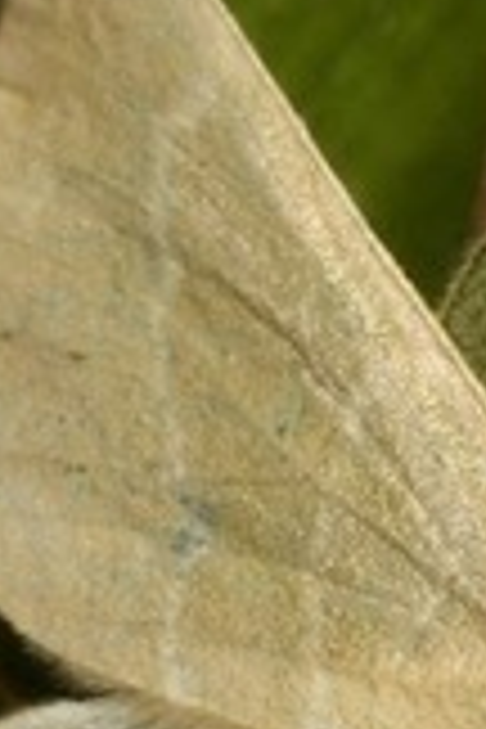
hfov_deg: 2.2
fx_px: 12574
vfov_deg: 3.3
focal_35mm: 621
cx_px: 630
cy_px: 864
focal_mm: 105
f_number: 29
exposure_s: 1/60
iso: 100
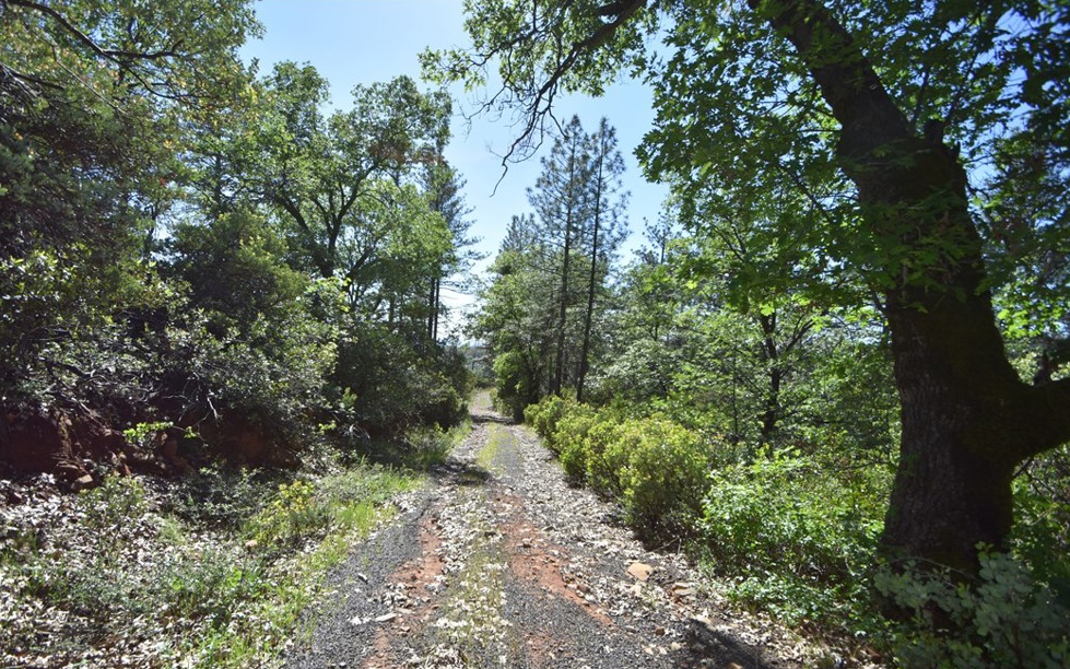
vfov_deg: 71.1
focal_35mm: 16
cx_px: 513
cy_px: 370
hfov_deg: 97.8
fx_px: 467
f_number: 7.1
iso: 100
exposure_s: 1/250
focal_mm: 10
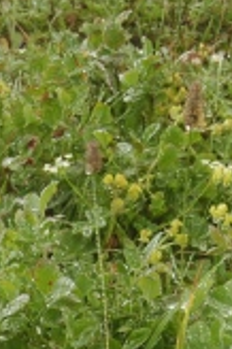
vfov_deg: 6.7
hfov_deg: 4.4
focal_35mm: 308
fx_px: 2983
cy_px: 396
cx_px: -83
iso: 100
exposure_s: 1/60
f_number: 5.6
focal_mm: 42
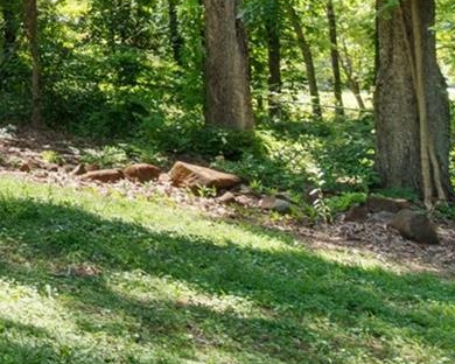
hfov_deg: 19.2
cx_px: -373
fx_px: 997
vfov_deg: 19.4
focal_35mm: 74
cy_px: -80
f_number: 7.1
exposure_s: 1/60
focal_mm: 10
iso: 100
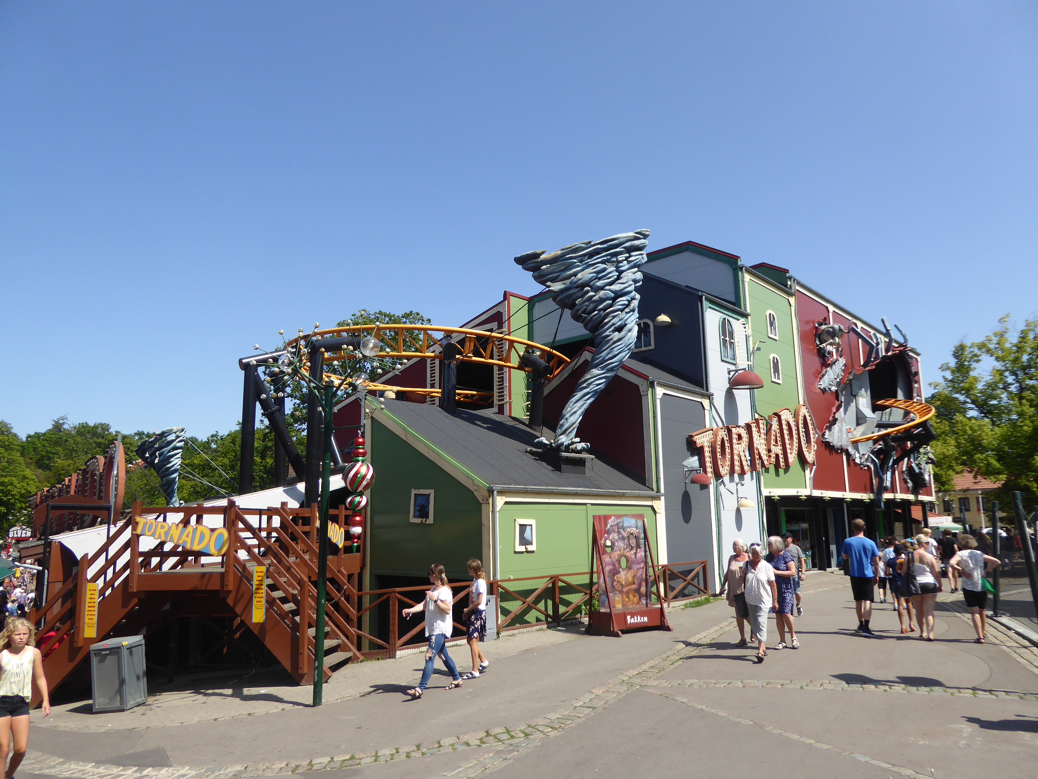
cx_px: 519
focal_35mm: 25
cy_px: 390
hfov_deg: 69.4
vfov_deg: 54.9
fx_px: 750
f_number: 3.3
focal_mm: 4.3
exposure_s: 1/1000
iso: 100
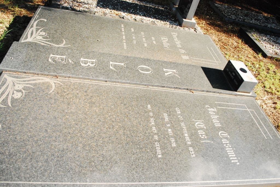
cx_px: 140
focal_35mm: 27
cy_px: 94
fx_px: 210
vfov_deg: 48.0
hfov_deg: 67.3
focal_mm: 18
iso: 1600
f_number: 4
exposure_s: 1/4000
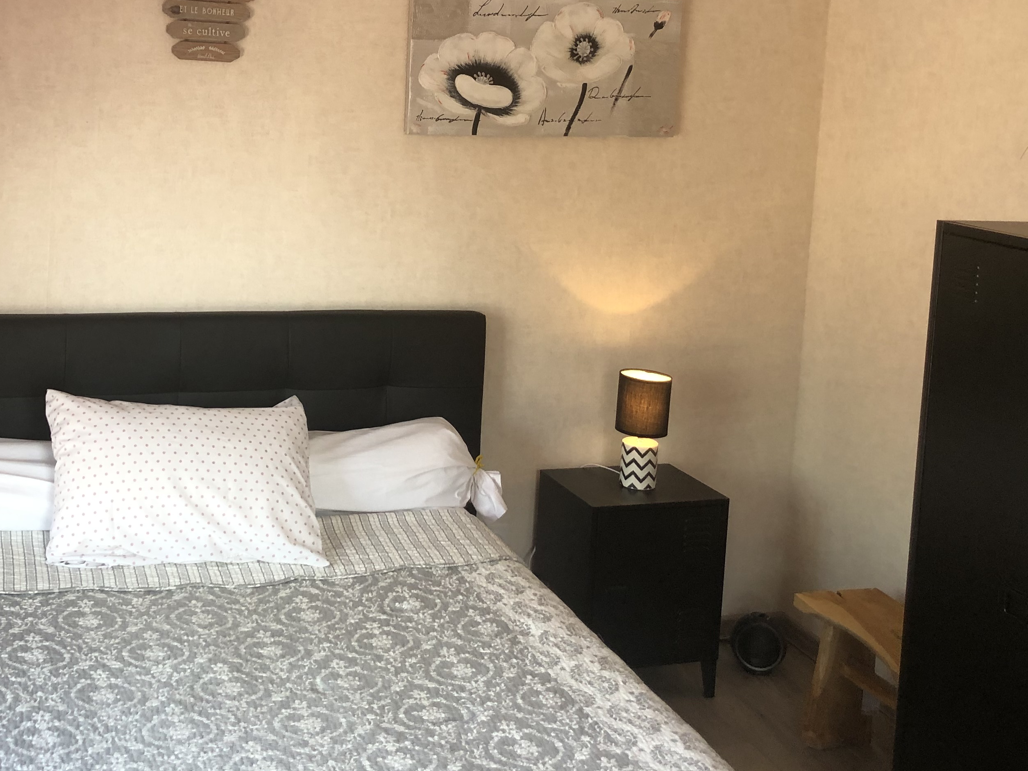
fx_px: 1336
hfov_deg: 41.5
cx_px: 341
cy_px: 156
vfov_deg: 31.4
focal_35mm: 45
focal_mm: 3.99
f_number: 1.8
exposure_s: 1/33
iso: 32
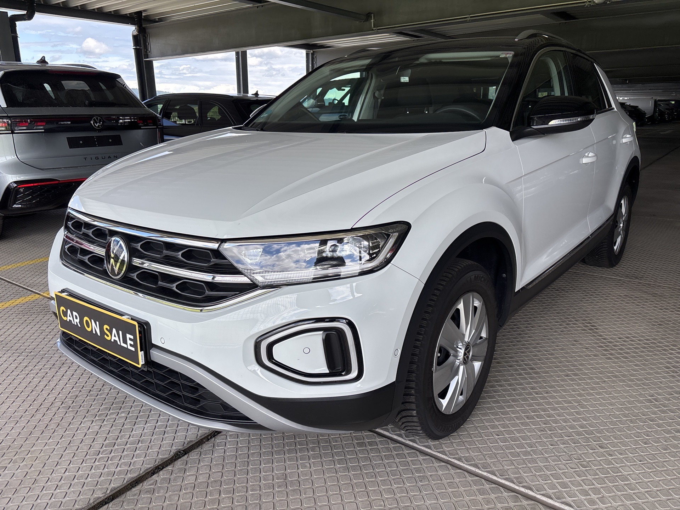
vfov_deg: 53.1
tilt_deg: -14.7
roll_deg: -0.8
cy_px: 255
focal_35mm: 26
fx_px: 511
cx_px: 340
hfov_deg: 67.3
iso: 50
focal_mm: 5.96
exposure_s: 1/732
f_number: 1.6
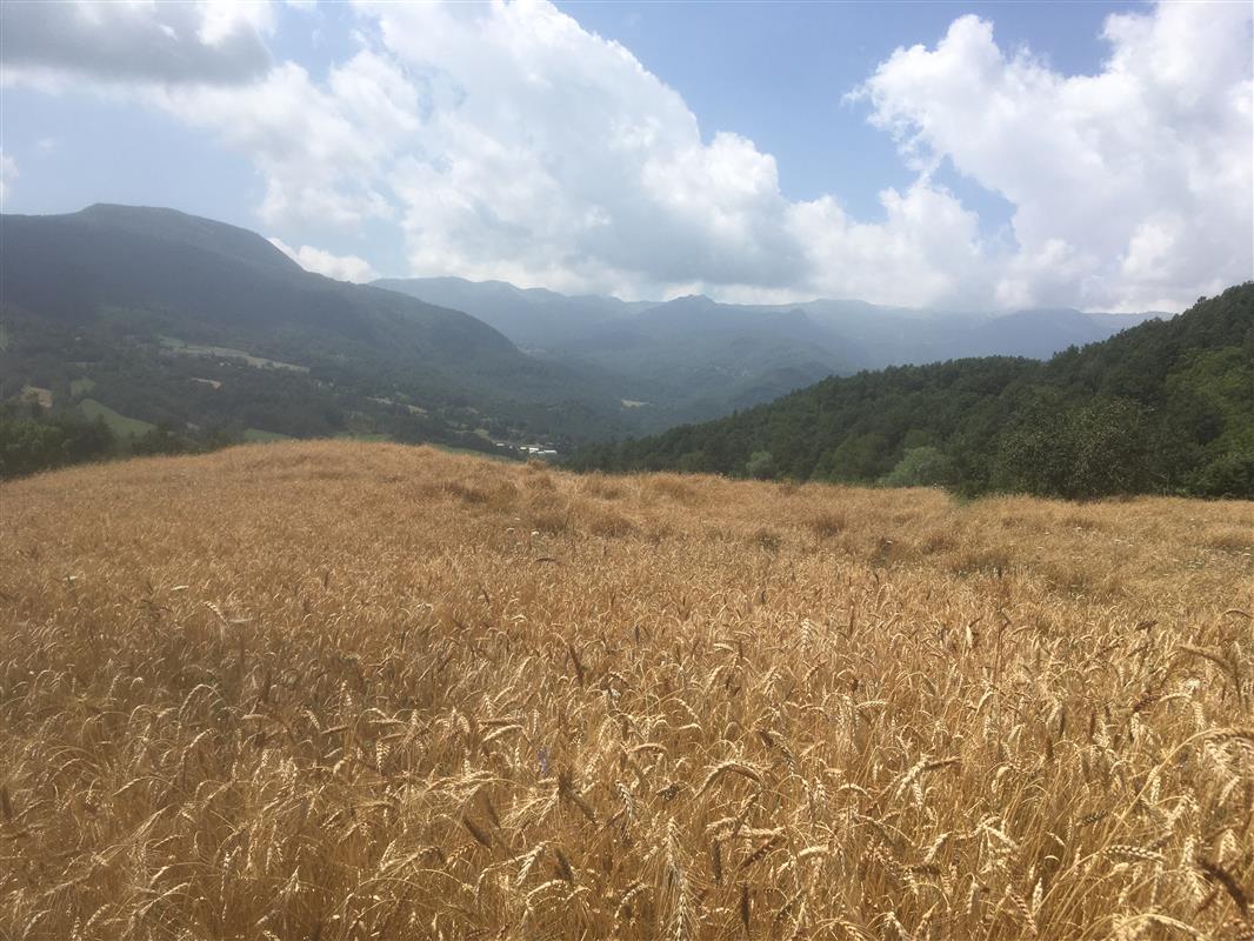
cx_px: 627
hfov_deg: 61.6
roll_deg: -2.2
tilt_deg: -6.1
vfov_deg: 48.2
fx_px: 1051
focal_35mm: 29
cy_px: 470
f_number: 2.2
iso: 25
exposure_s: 1/2137
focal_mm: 4.15
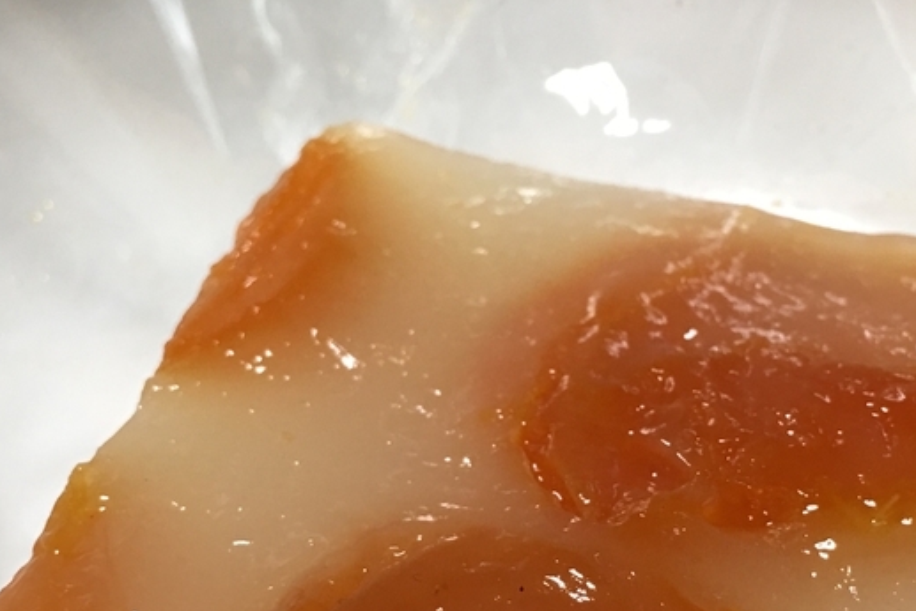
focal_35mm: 70
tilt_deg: -48.8
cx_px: 508
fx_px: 1782
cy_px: 581
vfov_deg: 19.0
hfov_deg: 28.8
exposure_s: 1/15
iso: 50
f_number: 2.2
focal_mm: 4.15
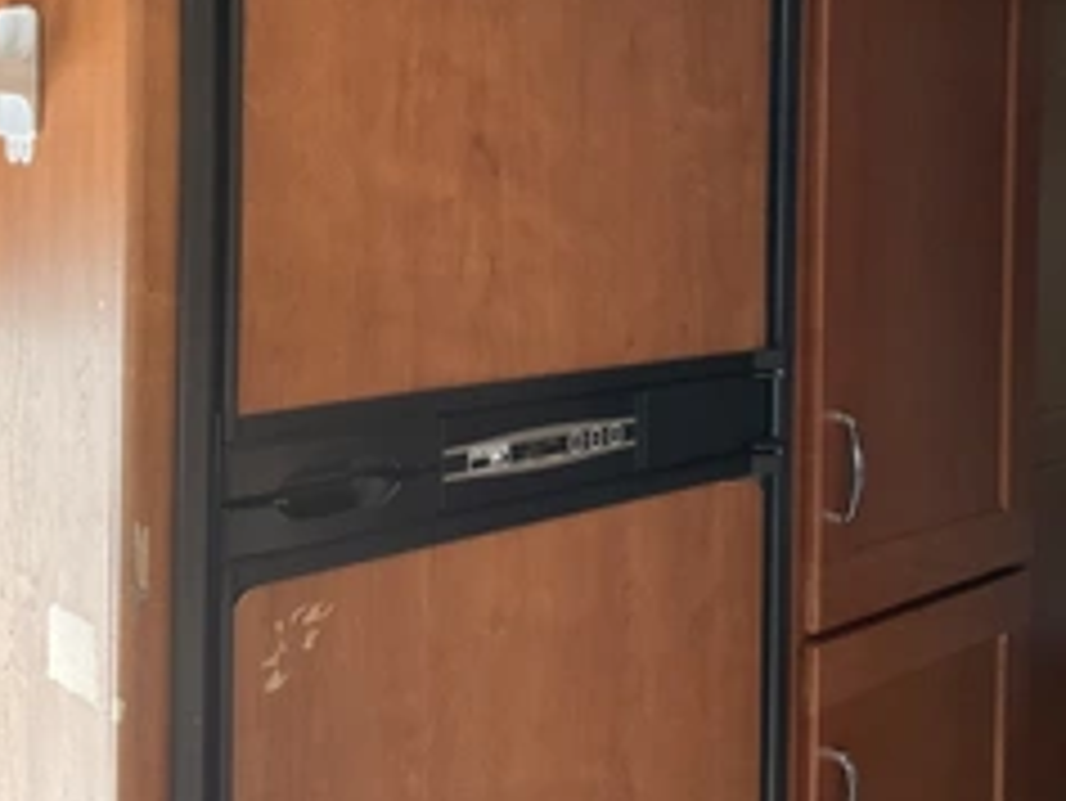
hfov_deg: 38.9
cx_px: 562
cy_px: 194
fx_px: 1510
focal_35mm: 49
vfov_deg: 29.2
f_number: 1.8
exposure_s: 1/60
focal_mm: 3
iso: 125
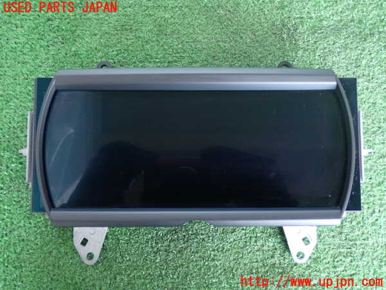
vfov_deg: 35.1
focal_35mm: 41
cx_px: 193
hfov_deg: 45.8
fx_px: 457
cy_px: 145
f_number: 2.8
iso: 800
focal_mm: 7.31
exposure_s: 1/40
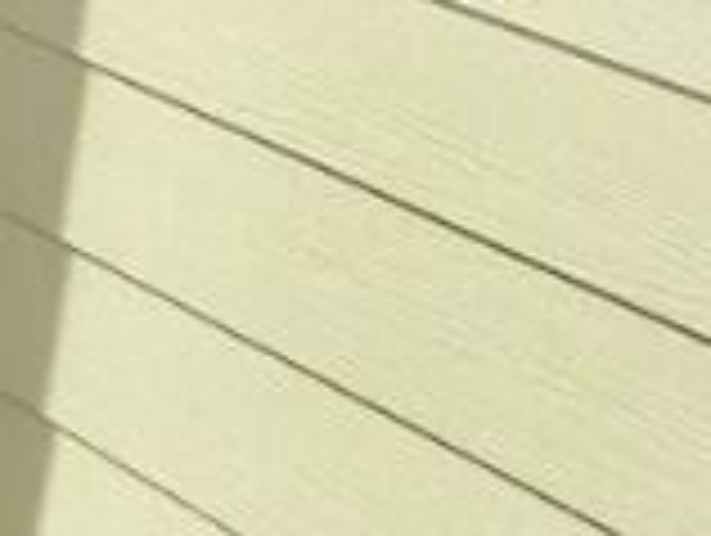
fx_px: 3065
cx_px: -1152
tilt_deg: -7.5
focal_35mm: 149
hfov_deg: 10.7
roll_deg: +0.2
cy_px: -437
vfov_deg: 9.5
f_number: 2.2
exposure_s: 1/3115
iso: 16
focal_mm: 2.22
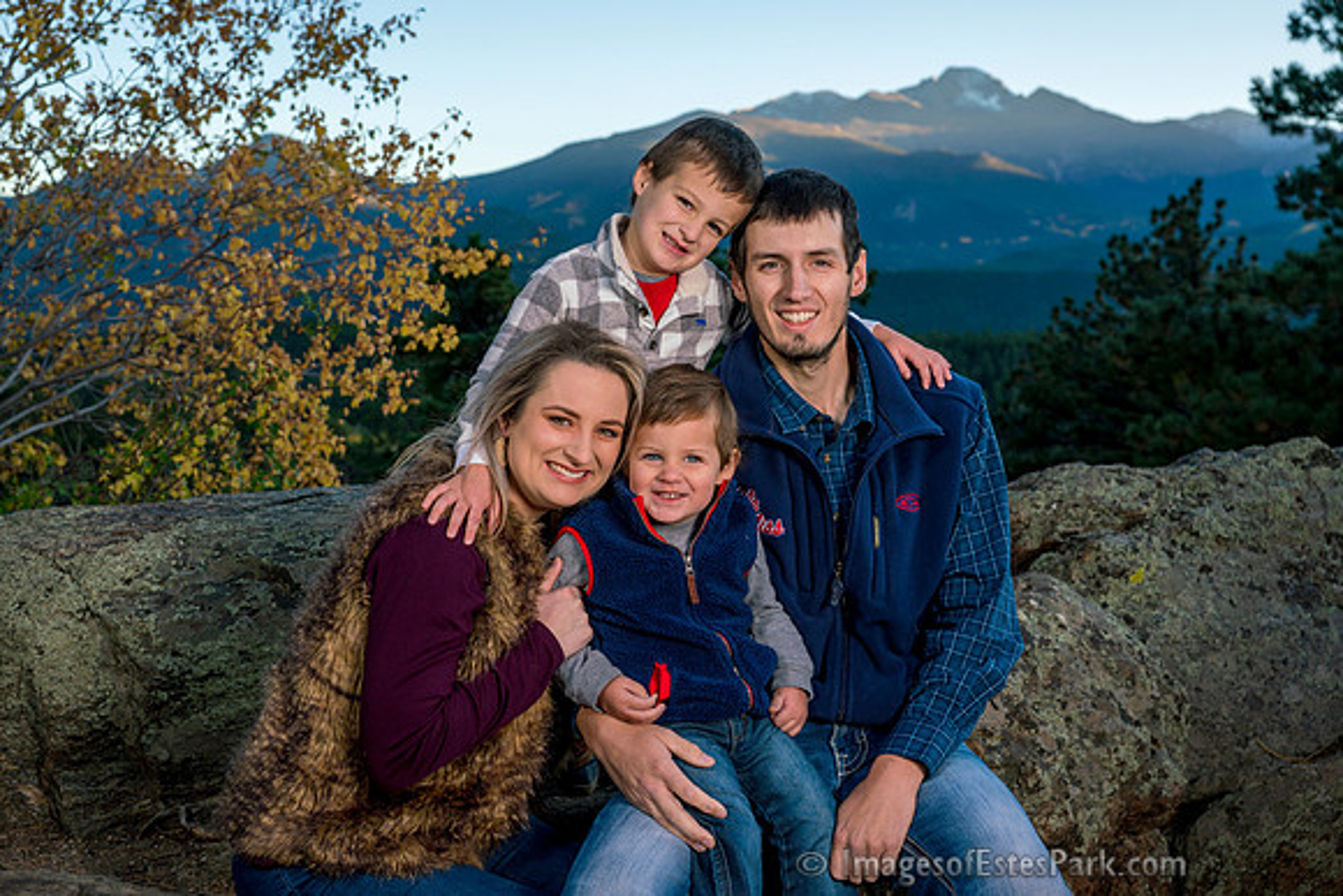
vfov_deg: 33.4
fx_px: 1493
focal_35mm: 40
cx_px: 672
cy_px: 448
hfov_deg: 48.4
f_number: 5
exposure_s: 1/160
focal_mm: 40
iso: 100
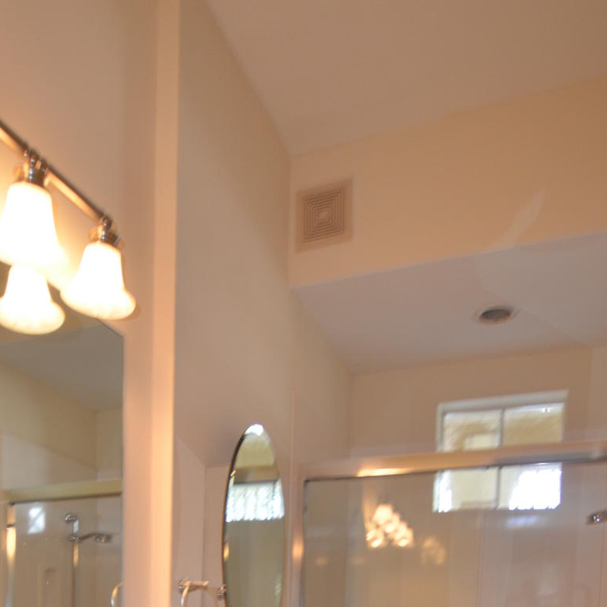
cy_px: 704
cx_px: 244
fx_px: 745
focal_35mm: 38
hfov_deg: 44.1
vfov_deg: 36.0
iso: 400
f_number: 3.5
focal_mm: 11.5
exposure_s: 1/100
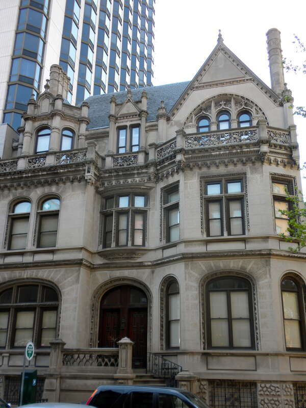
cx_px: 153
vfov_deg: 50.1
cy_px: 204
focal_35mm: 37
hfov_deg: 38.7
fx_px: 436
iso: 64
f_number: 3.5
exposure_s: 1/141
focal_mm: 6.6
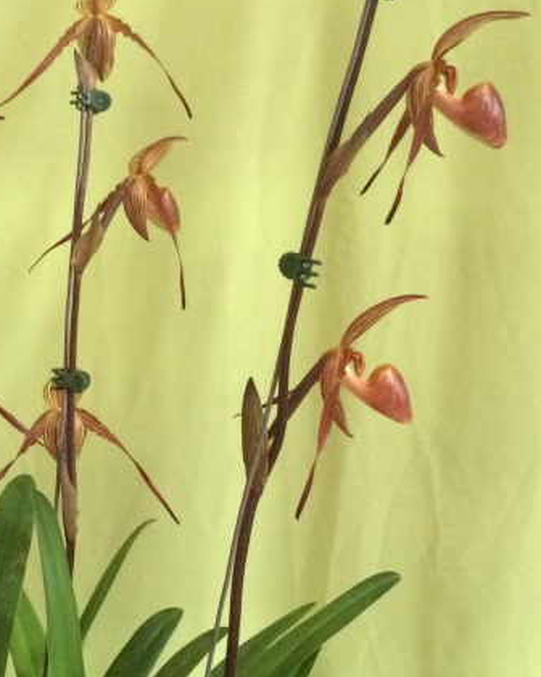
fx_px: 1381
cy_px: 434
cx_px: 56
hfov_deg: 21.7
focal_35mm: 69
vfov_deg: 27.4
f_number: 2.2
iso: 320
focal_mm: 4.15
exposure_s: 1/30
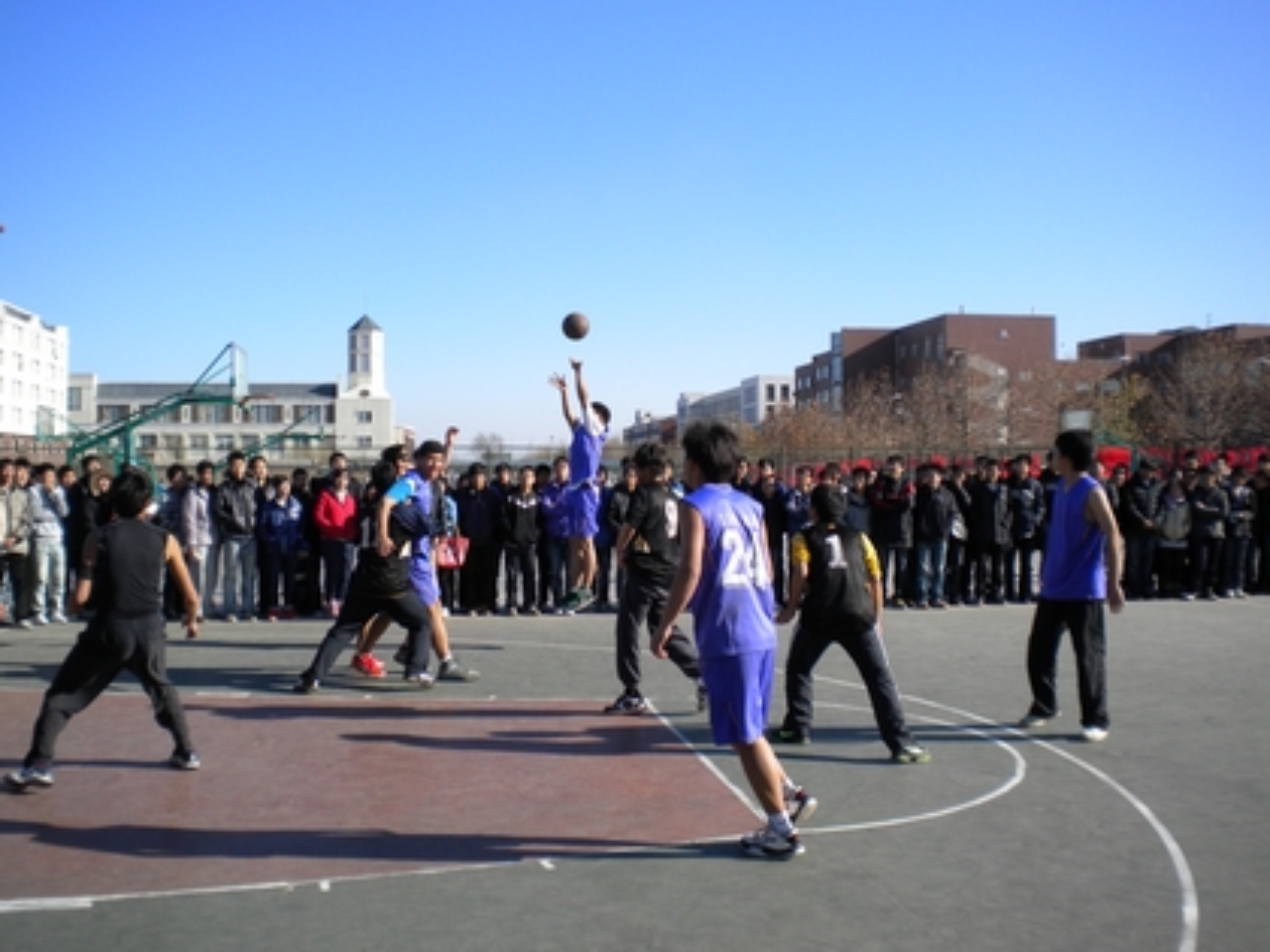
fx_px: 1284
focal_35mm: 35
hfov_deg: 52.6
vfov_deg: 40.7
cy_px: 476
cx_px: 635
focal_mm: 6.3
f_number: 4.6
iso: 80
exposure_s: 1/500
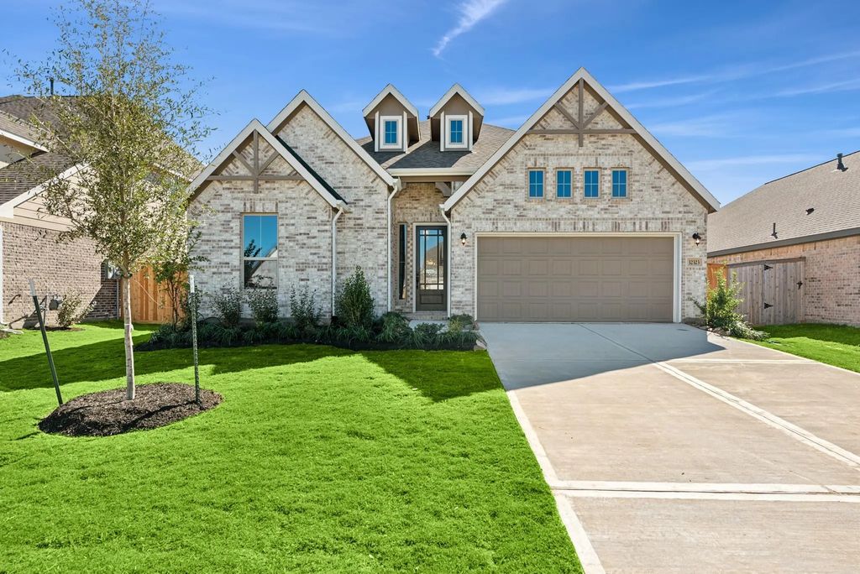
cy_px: 287
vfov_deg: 59.6
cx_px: 430
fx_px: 502
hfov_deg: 81.2
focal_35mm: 21
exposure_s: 1/100
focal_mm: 21
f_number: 9
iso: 100
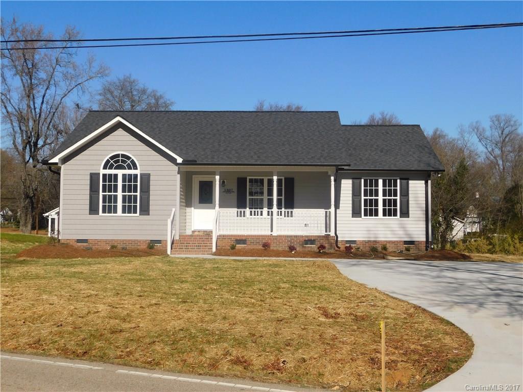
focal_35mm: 45
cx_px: 262
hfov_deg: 42.1
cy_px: 196
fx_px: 680
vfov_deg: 32.2
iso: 125
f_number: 7.4
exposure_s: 1/500
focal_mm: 8
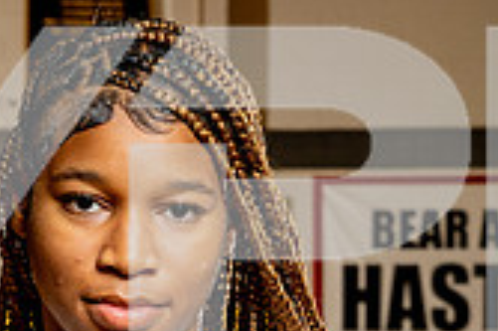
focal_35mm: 218
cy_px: 548
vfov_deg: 6.2
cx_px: 78
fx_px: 3013
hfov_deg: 9.4
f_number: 8
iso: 800
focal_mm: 60
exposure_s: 1/250
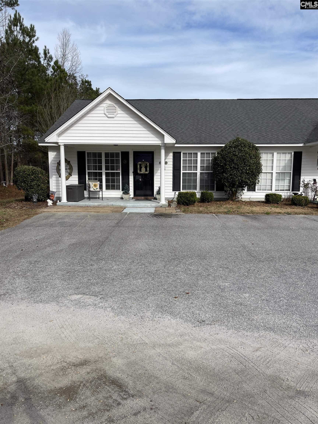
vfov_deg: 69.4
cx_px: 159
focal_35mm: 25
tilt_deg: -7.2
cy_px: 212
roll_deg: -0.2
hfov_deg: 54.9
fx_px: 306
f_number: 1.6
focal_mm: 5.1
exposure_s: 1/3448
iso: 32
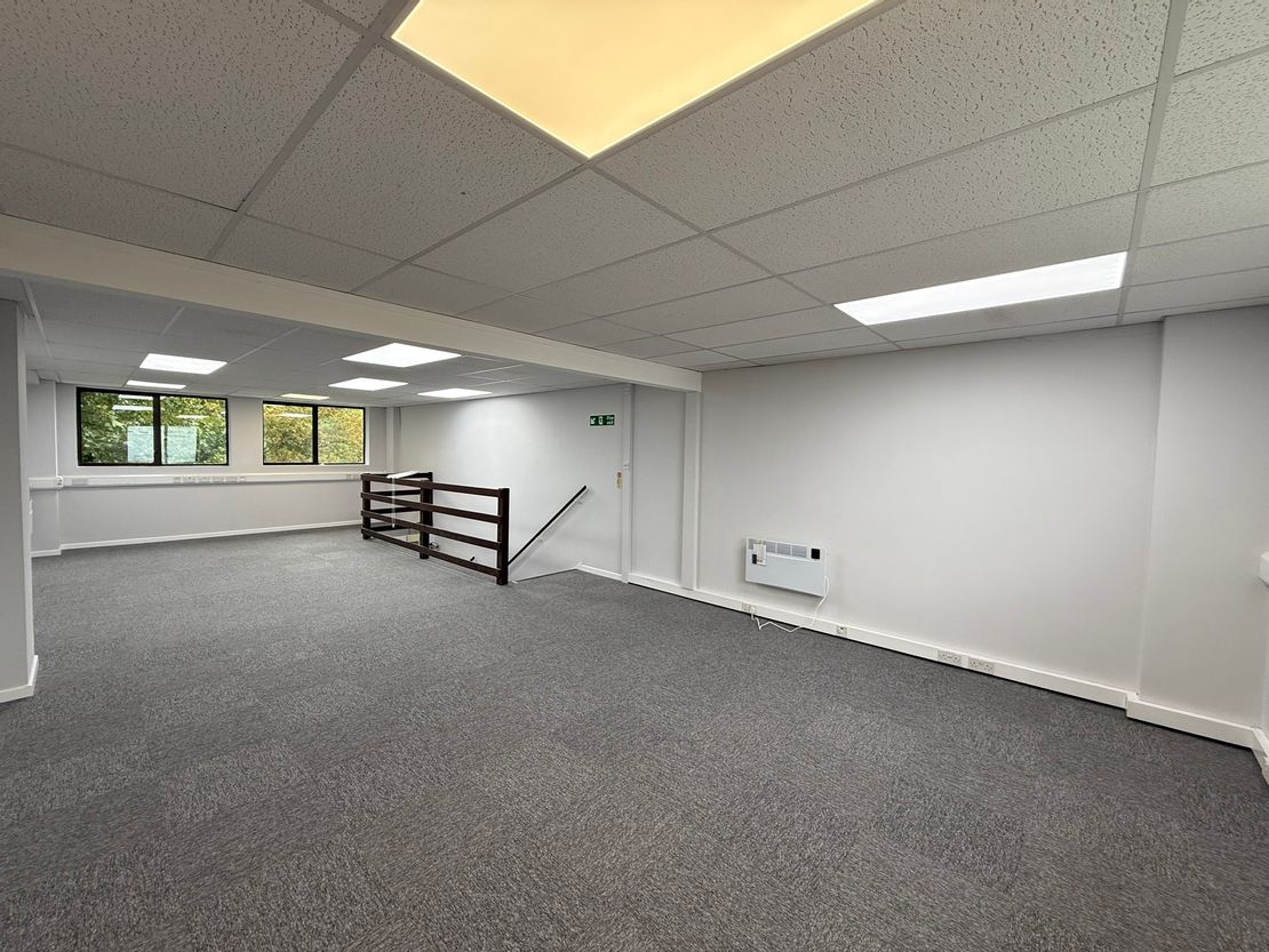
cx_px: 634
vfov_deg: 85.7
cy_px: 476
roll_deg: -0.9
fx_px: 513
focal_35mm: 14
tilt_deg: -2.7
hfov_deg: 102.1
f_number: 2.2
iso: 80
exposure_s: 1/100
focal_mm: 2.22
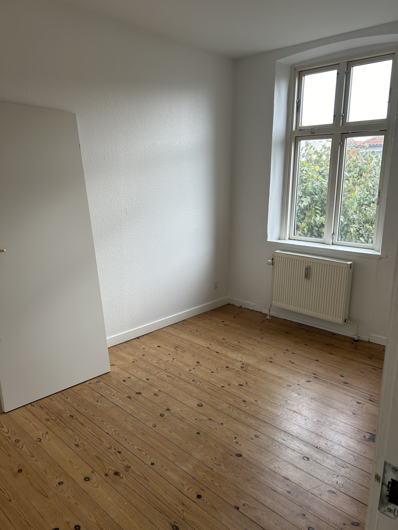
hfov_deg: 53.1
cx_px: 199
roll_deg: -1.0
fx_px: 399
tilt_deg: -11.7
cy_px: 265
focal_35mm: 26
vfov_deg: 67.3
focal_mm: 5.7
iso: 50
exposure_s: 1/121
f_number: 1.5
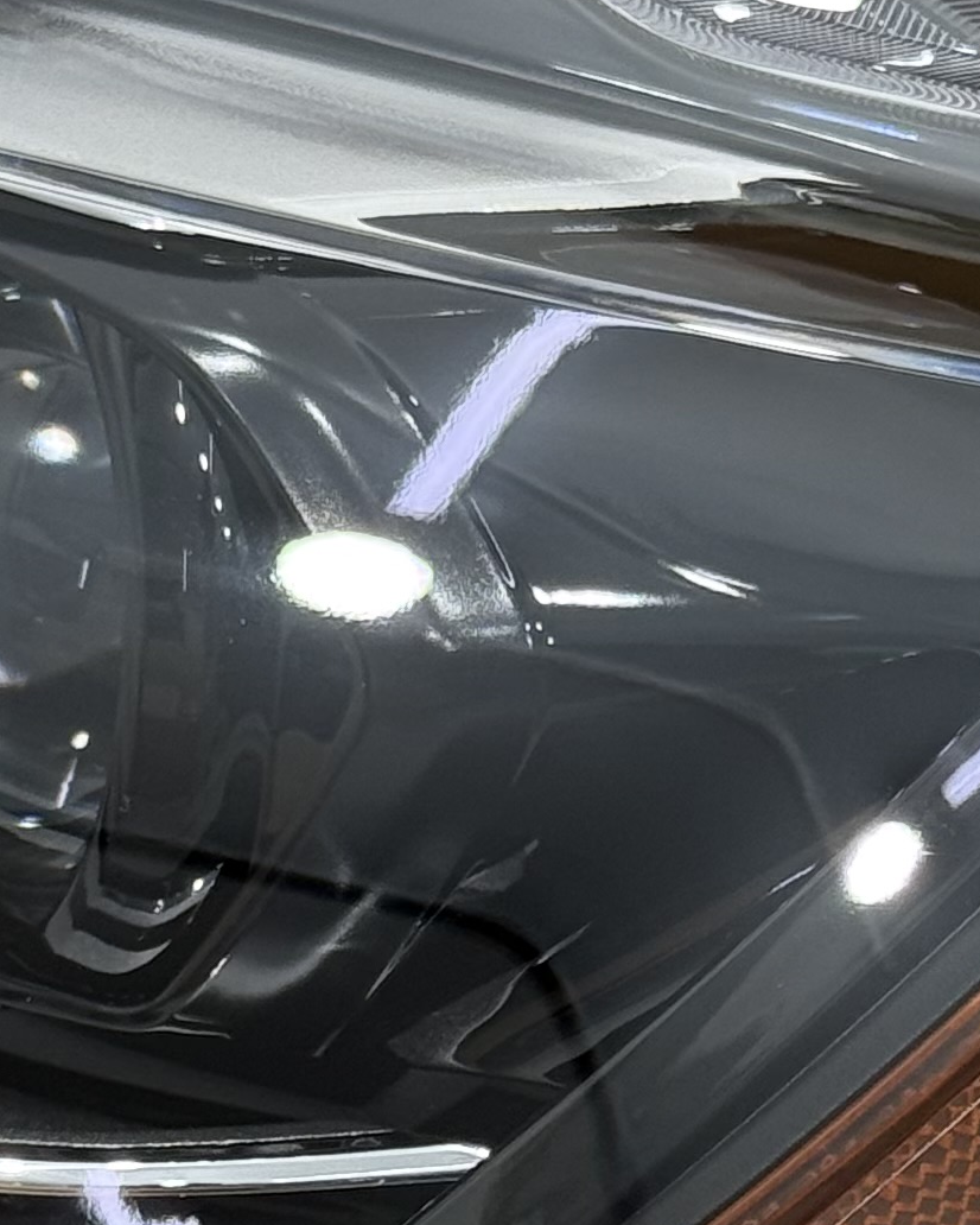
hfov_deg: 8.4
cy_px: 1001
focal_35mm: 183
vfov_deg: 10.5
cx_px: 618
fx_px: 6633
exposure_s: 1/100
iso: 64
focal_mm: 6.76
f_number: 1.78
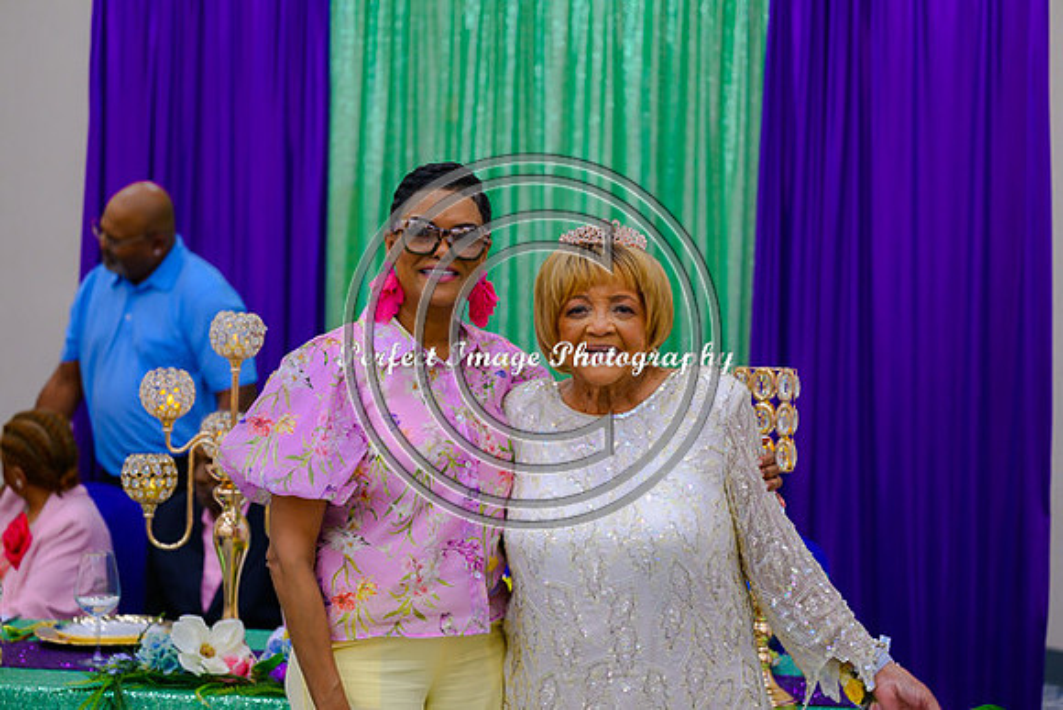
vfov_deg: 19.5
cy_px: 355
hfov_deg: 28.8
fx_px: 2067
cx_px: 532
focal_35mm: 70
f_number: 2.8
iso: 400
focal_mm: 70
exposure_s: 1/100
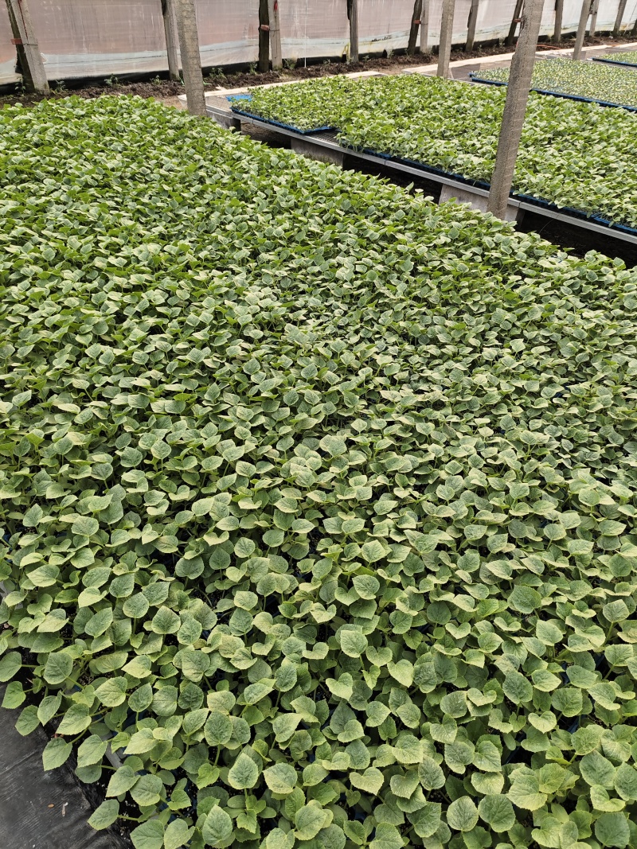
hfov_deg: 58.9
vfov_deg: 73.9
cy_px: 424
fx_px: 564
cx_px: 318
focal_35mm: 23
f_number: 1.75
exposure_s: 1/123
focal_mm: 5.5
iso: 73
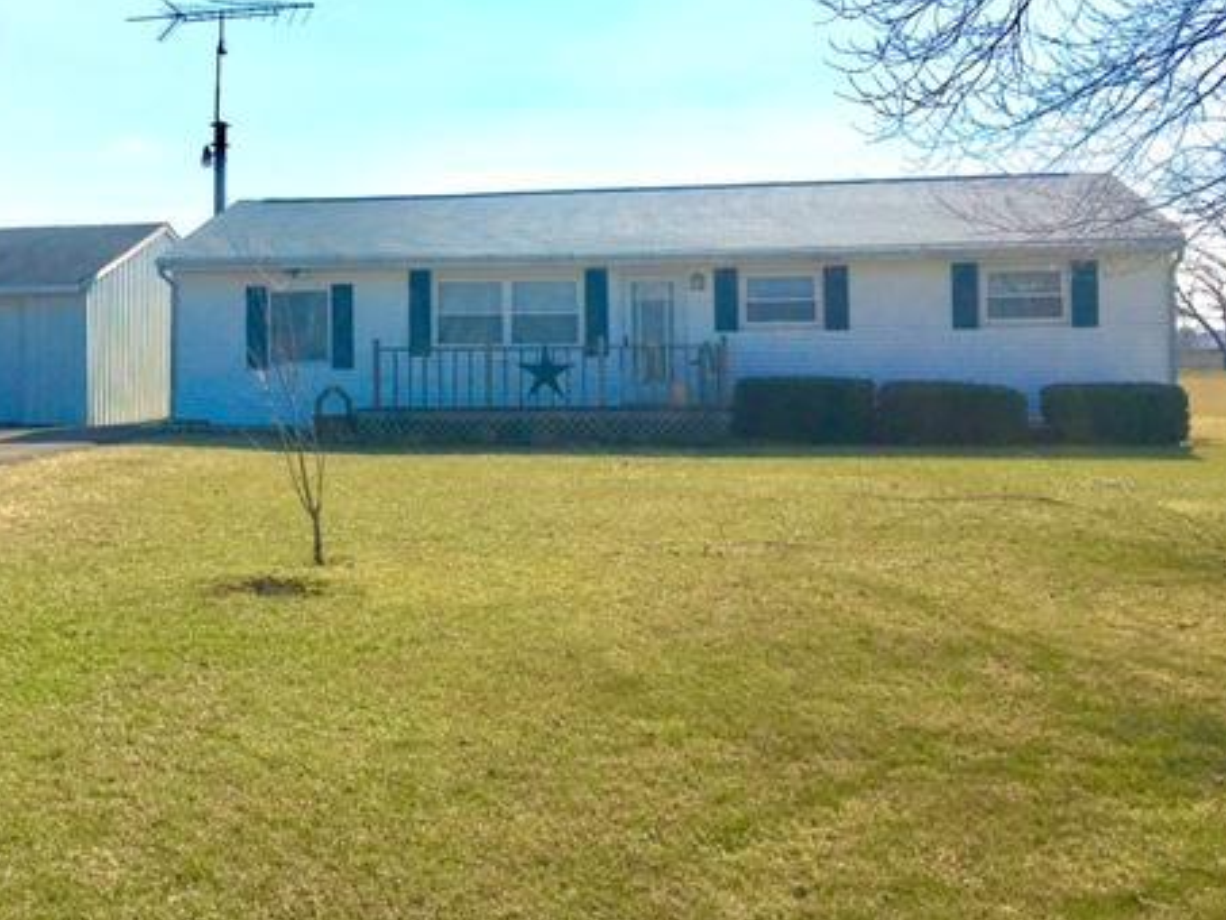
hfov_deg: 45.0
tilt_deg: +2.5
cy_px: 325
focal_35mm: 41
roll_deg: +0.1
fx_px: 1452
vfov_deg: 34.9
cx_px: 401
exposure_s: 1/4274
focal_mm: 4.15
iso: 25
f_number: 2.2
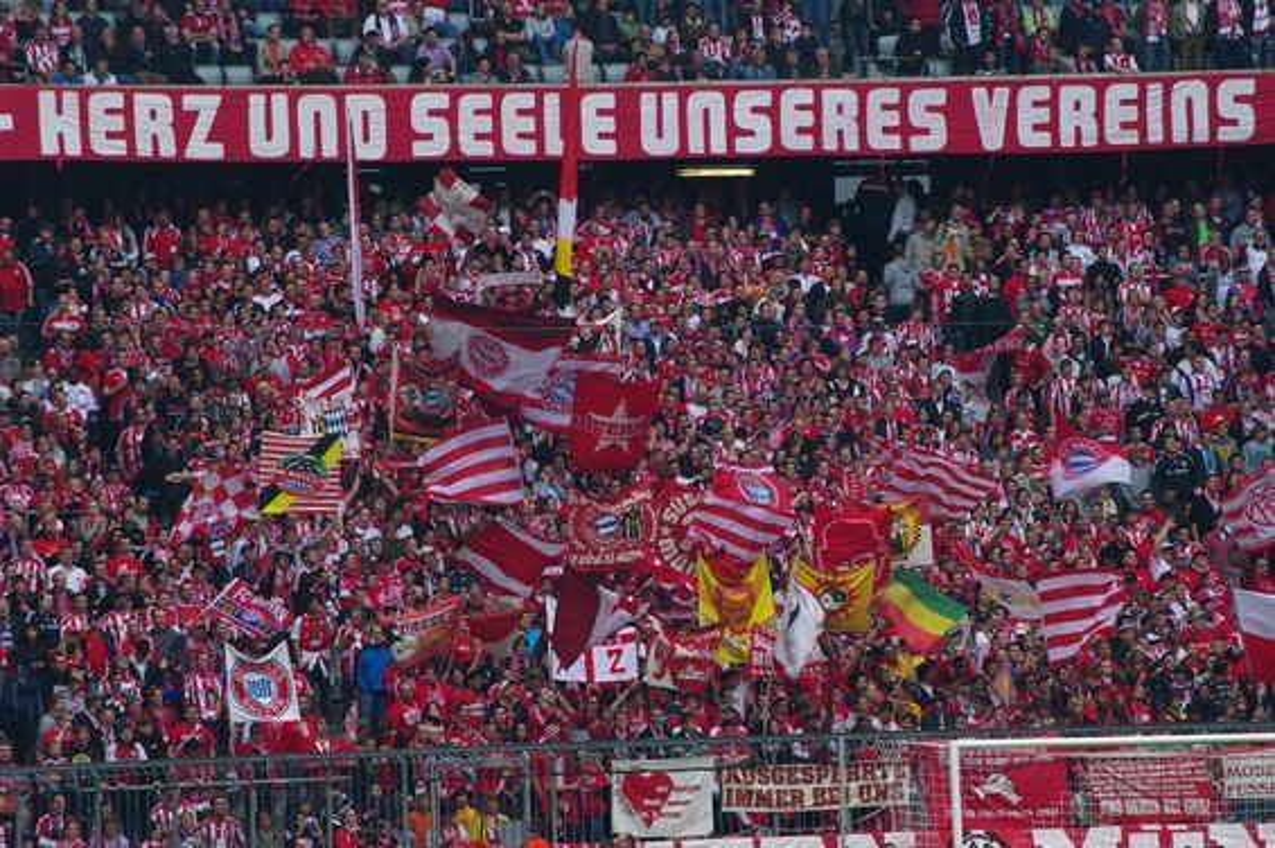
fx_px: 9557
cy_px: 424
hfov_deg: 7.6
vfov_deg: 5.1
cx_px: 638
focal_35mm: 270
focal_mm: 180
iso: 1600
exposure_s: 1/500
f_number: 9.5
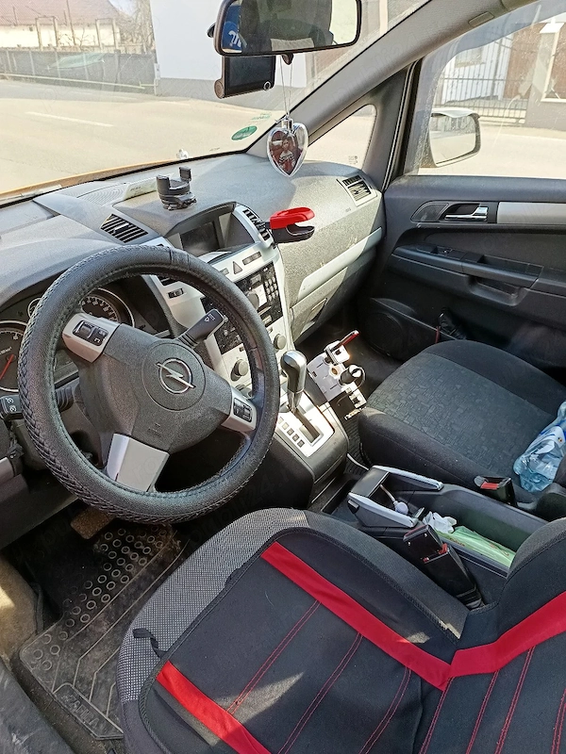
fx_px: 523
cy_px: 377
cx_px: 283
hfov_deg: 56.8
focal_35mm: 24
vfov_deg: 71.6
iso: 122
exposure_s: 1/50
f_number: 1.7
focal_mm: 5.31
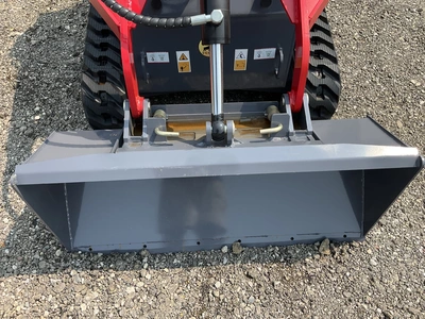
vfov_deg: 48.2
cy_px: 160
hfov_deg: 61.7
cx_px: 212
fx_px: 356
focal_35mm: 29
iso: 25
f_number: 1.8
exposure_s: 1/781
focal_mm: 3
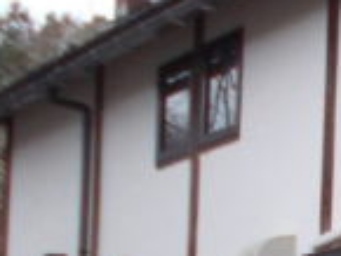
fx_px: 1804
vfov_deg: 8.0
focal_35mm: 183
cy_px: 348
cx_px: 781
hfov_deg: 9.7
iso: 80
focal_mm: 4.6
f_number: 3.2
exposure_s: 1/160
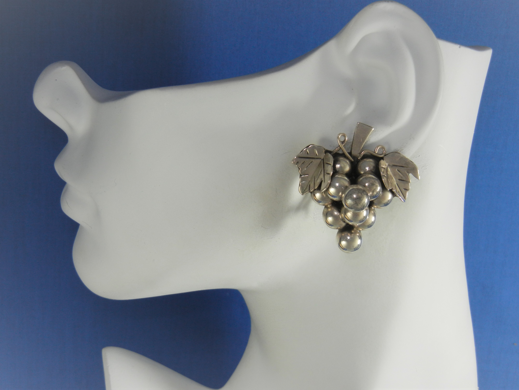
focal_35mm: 59
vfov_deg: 24.8
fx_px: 885
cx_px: 260
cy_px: 195
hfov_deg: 32.7
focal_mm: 10.6
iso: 160
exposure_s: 1/31.5
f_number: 4
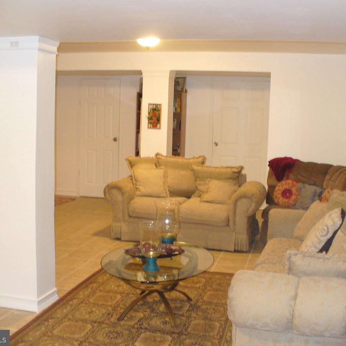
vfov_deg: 38.3
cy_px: 174
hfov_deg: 38.3
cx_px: 186
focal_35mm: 44
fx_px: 498
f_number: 2.8
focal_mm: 6.1
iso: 200
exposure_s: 1/8
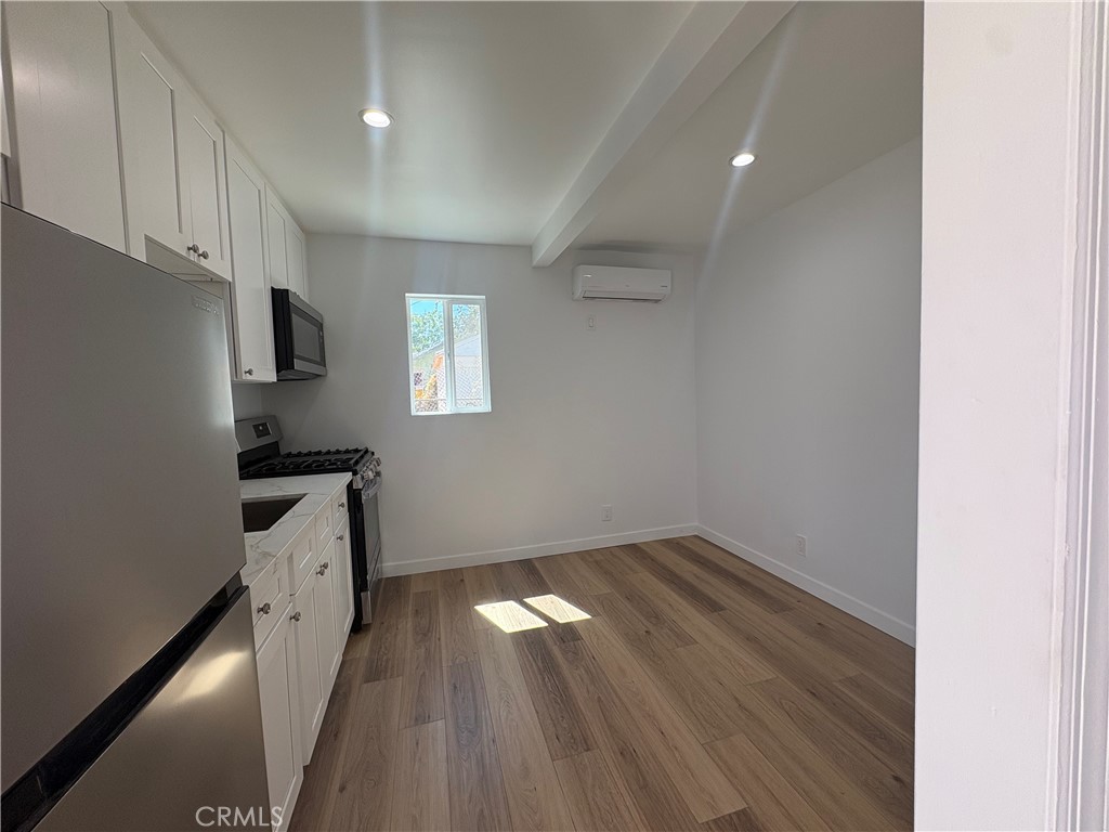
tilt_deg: -2.9
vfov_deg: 85.7
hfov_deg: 102.1
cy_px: 416
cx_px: 554
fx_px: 449
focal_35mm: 14
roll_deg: +1.9
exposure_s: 1/138
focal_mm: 2.22
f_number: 2.2
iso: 64
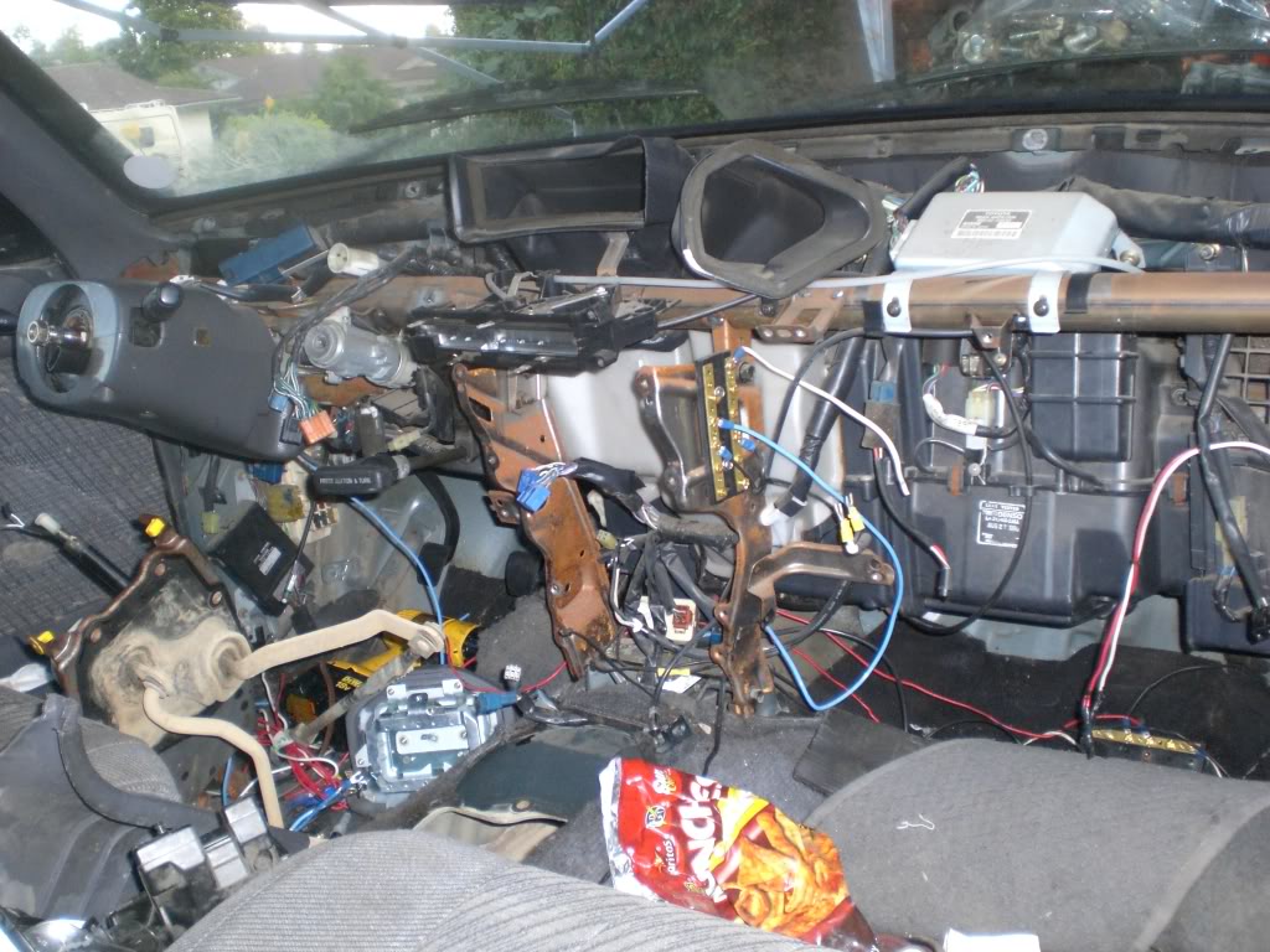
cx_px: 635
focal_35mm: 38
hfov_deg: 49.0
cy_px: 476
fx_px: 1394
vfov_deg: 37.7
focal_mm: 6.3
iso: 200
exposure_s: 1/60
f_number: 3.1
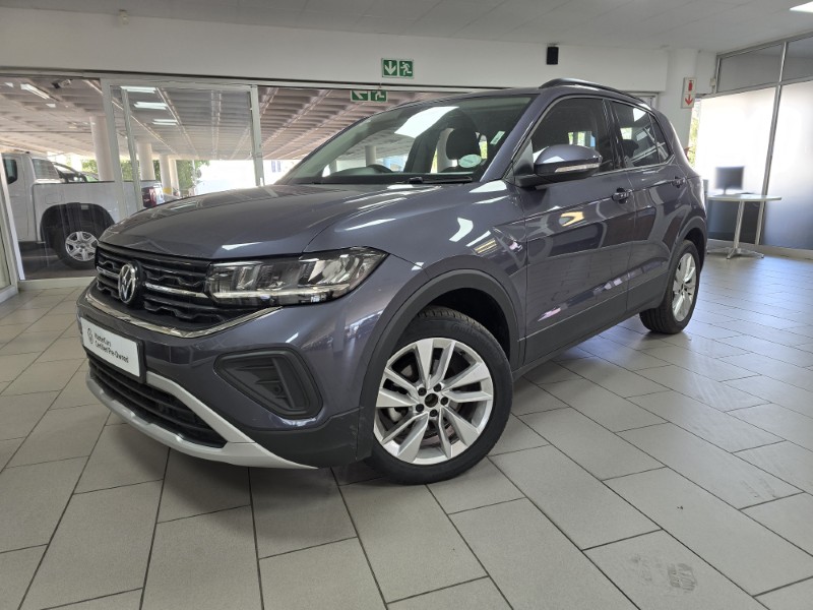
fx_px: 540
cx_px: 406
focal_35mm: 23
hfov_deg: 73.9
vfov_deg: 58.9
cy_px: 305
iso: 100
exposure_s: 1/100
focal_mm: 6.3
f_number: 1.7
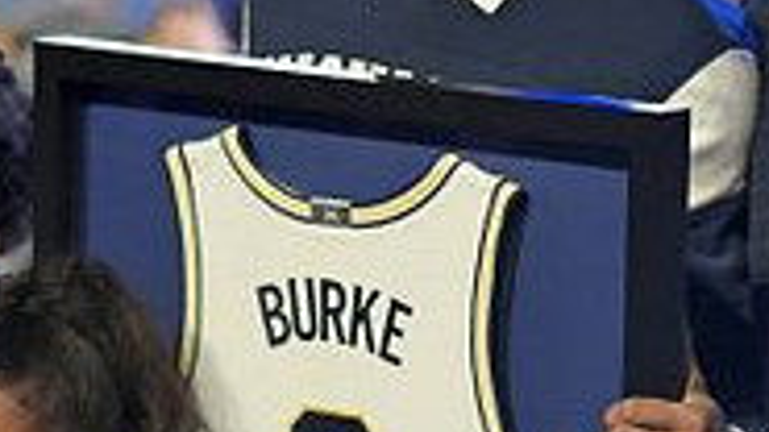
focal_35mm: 230
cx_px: 420
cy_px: 264
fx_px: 4689
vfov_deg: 5.3
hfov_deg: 9.4
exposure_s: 1/640
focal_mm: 70
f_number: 2.8
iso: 4000
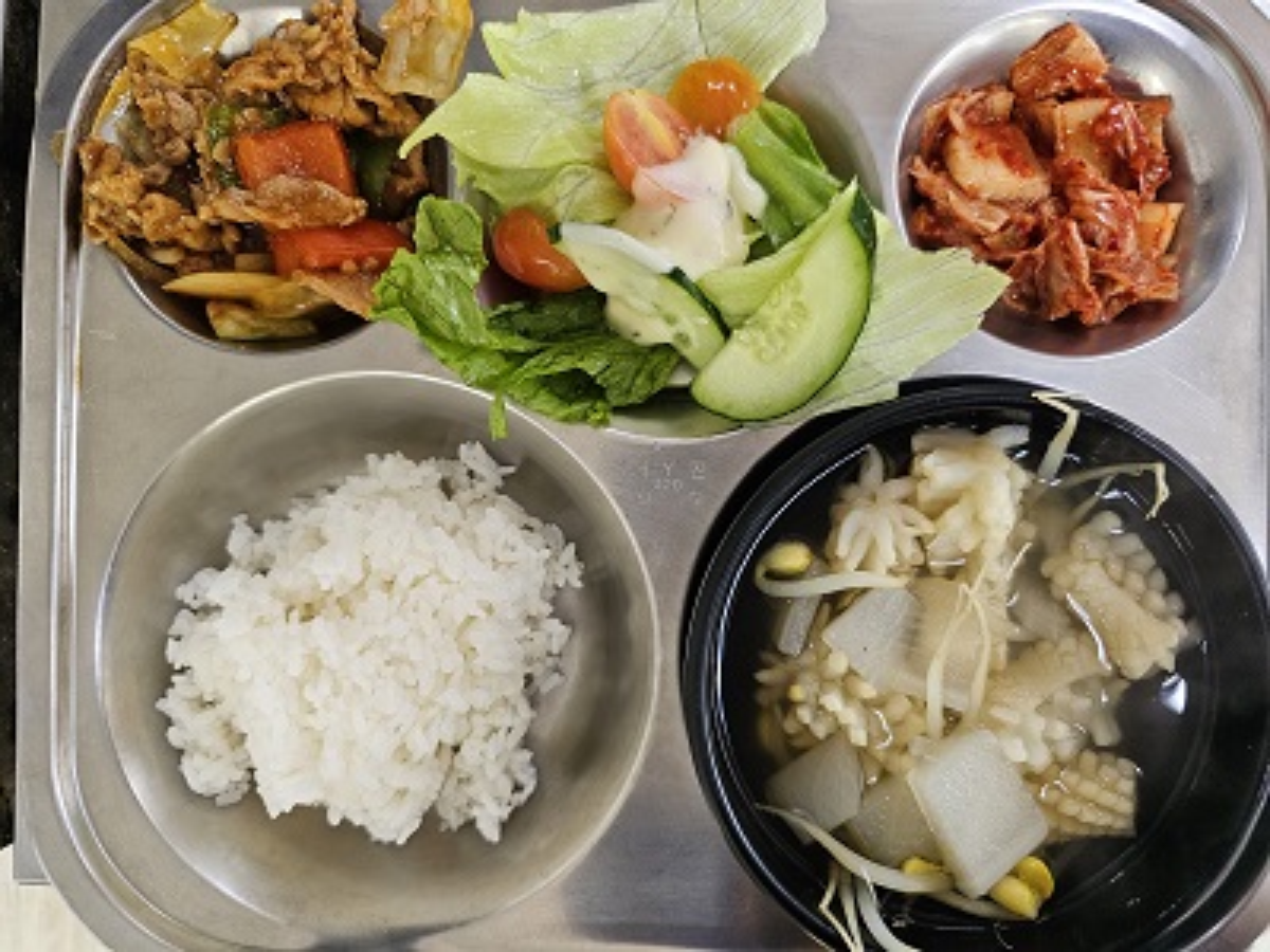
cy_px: 476
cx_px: 635
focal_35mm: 23
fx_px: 844
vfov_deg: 58.9
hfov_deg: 73.9
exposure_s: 1/100
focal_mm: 6.3
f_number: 1.7
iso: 400
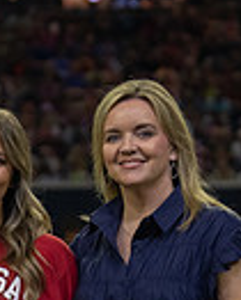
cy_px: 394
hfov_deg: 4.5
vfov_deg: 5.6
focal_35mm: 346
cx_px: -37
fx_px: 3081
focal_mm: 70
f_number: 2.8
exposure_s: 1/320
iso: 1000
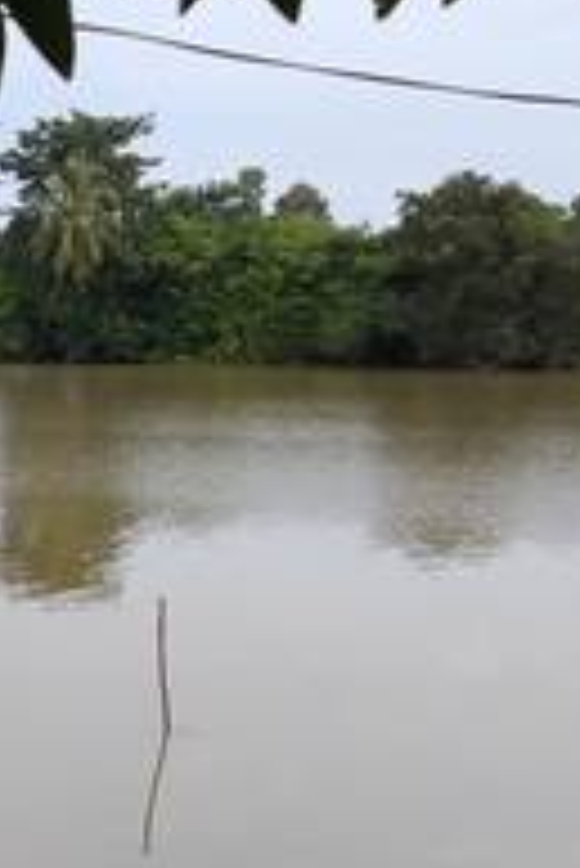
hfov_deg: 13.7
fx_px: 2026
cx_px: -598
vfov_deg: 23.6
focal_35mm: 84
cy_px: 765
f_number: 1.7
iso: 40
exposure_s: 1/1180
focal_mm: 3.93
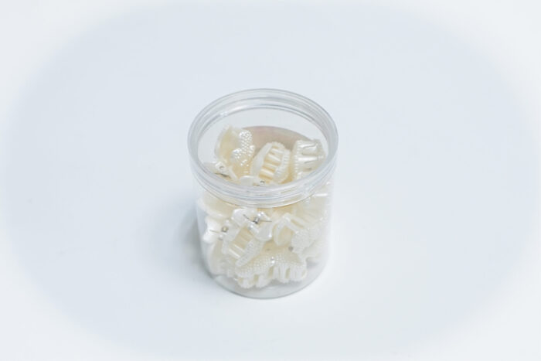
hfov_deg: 38.2
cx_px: 270
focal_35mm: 52
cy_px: 180
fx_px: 782
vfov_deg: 26.0
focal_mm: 35
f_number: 5
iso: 800
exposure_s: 1/160
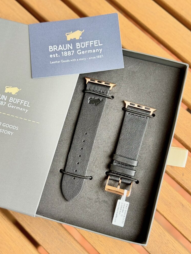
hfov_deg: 29.7
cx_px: 95
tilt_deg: -76.6
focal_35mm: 49
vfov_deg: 38.9
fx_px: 361
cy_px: 129
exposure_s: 1/121
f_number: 1.78
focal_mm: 6.76
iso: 80
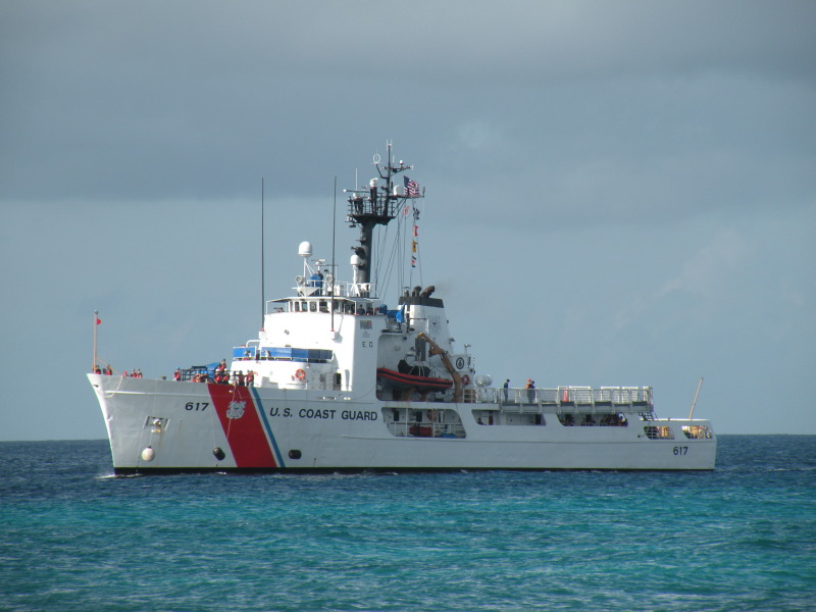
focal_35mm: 364
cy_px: 306
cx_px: 408
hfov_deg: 5.4
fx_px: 8581
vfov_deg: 4.1
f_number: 5.6
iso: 64
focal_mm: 64.5
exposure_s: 1/377
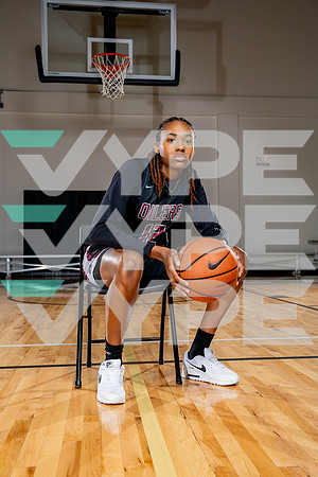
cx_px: 159
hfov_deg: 33.4
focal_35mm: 40
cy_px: 238
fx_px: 530
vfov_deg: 48.5
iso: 200
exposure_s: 1/250
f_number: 5.6
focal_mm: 40
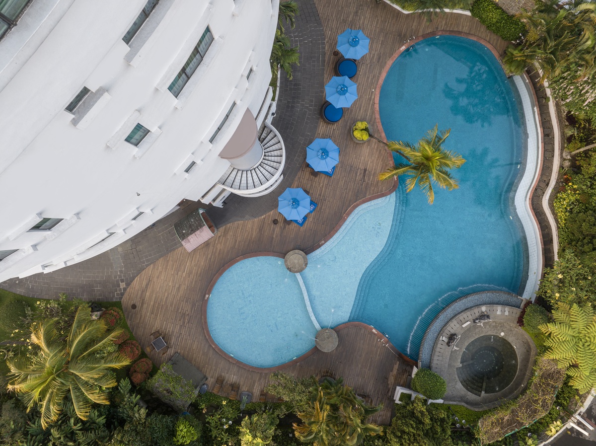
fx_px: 413
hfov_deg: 71.6
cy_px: 223
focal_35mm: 24
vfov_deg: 56.7
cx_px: 298
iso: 100
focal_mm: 12.29
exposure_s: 1/2.5
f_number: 11
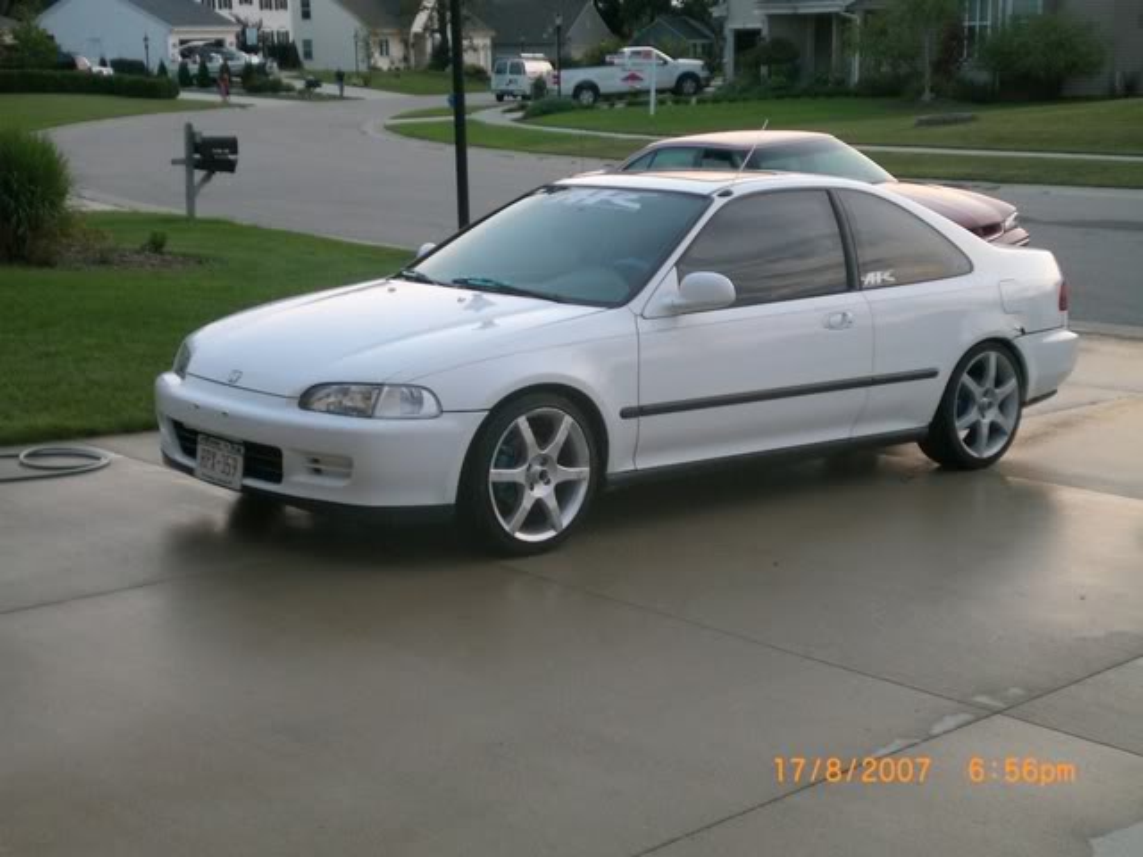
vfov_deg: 28.6
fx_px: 1684
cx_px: 572
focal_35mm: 51
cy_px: 428
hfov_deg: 37.5
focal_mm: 8.44
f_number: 3.6
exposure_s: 1/60
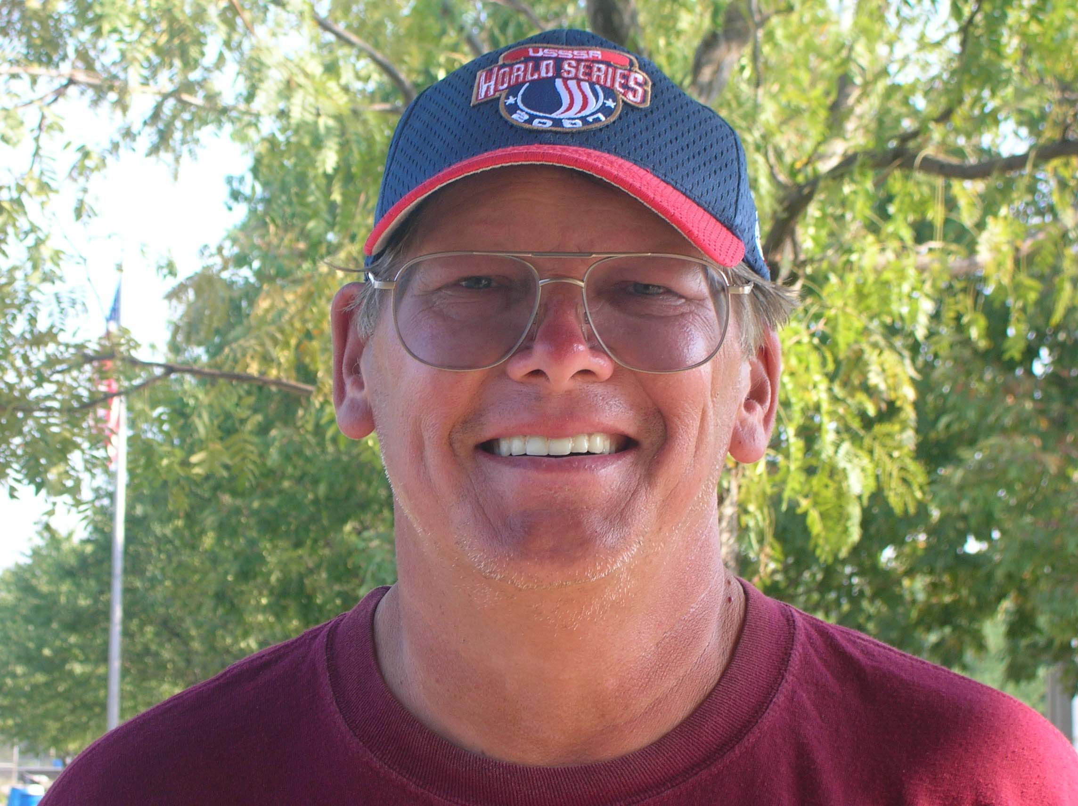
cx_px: 539
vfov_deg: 14.1
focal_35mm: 105
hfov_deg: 18.7
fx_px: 3267
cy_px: 403
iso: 50
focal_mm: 17.4
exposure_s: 1/49.4
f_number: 4.9
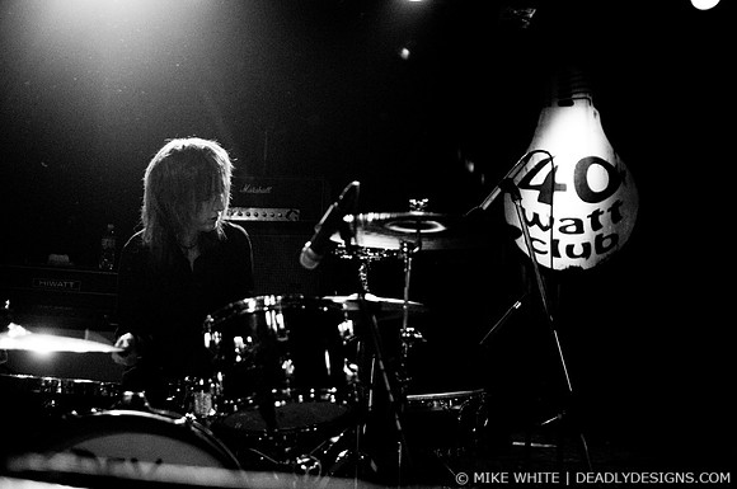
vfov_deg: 29.8
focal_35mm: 45
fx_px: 920
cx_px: 368
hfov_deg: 43.7
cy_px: 244
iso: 1000
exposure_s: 1/100
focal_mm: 30
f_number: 2
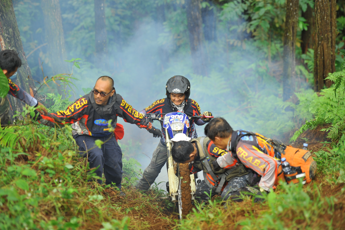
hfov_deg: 20.2
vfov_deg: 13.6
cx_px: 174
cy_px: 115
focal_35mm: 101
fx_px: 968
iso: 500
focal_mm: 100
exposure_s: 1/320
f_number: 2.8
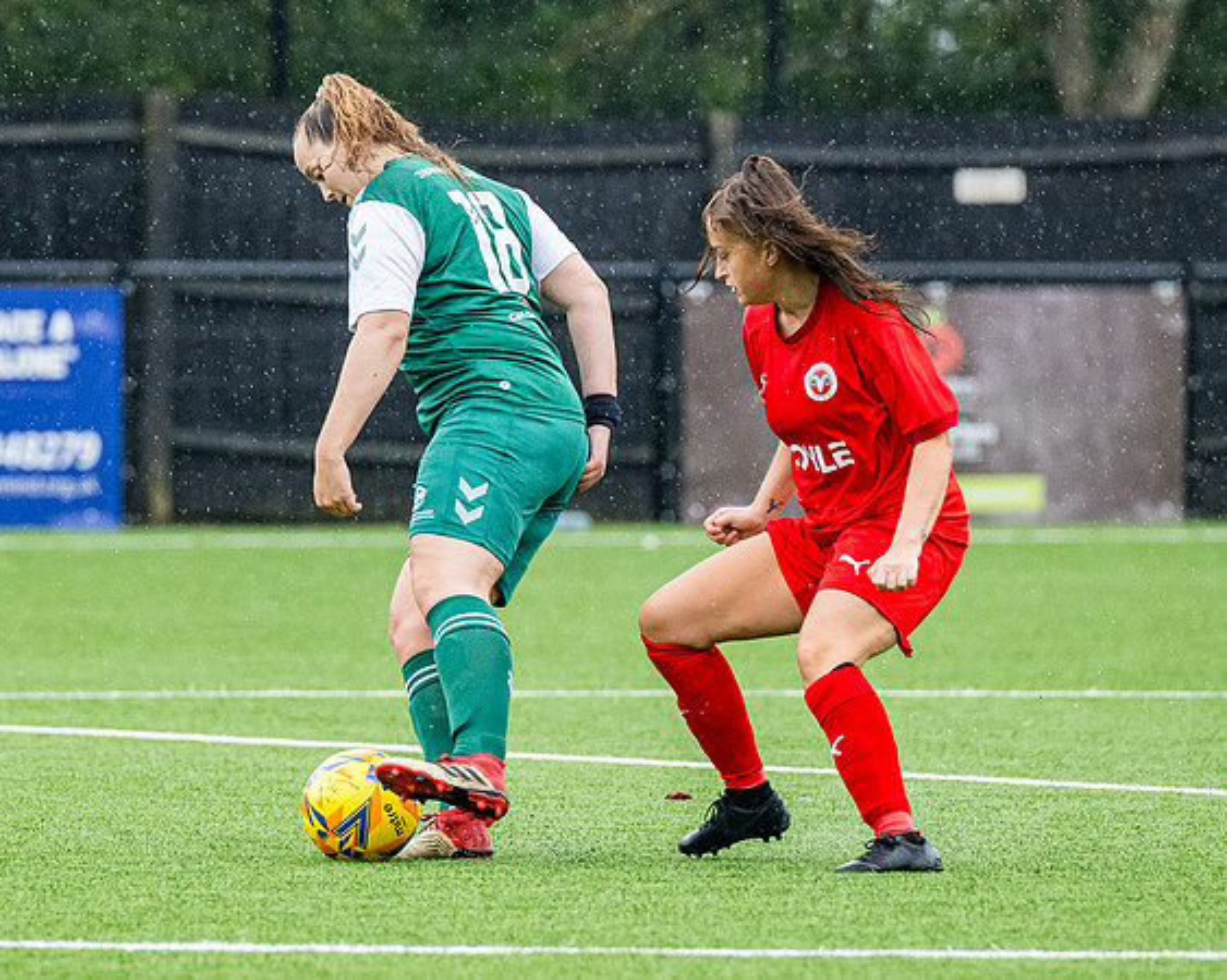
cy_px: 464
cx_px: 464
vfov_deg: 3.0
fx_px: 18632
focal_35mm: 513
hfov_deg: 3.8
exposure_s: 1/1250
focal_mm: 200
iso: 1250
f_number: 3.2
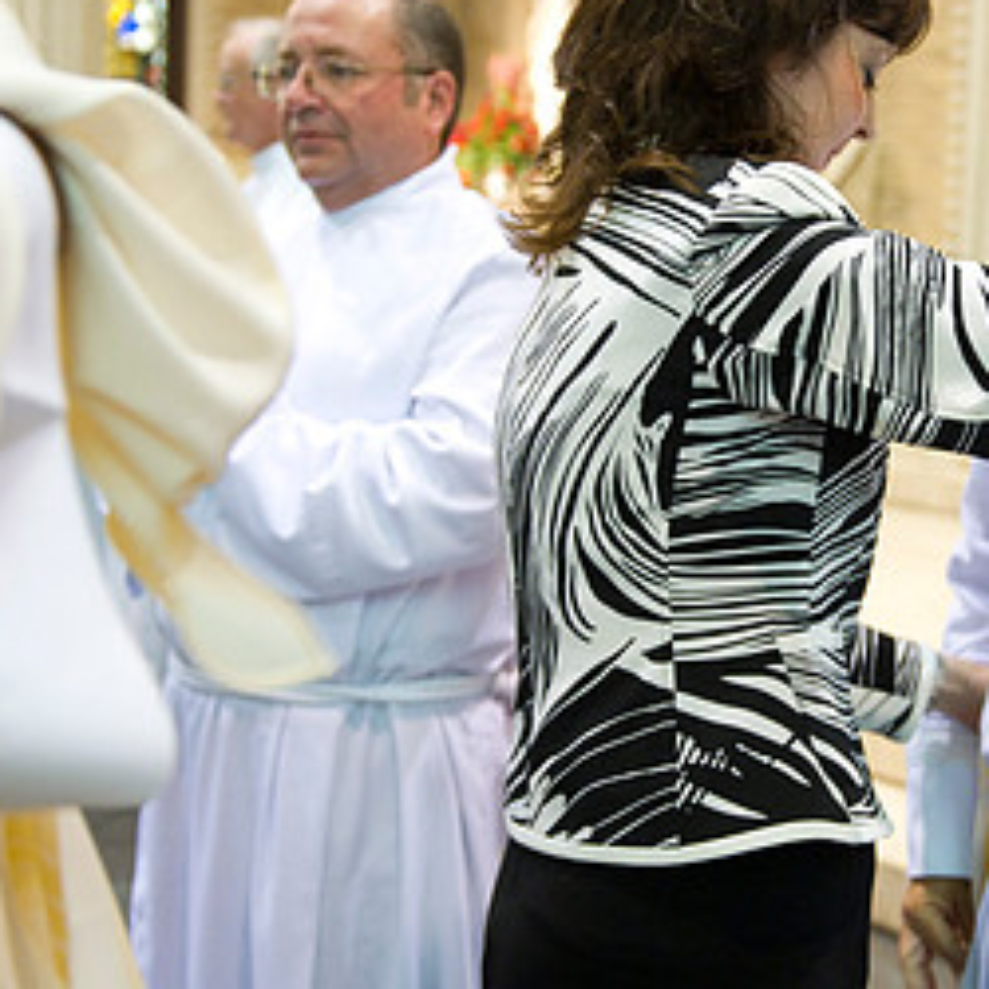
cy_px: 423
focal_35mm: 63
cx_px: 878
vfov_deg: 27.3
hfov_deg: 26.4
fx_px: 2036
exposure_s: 1/125
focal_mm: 32
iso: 2000
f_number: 2.8
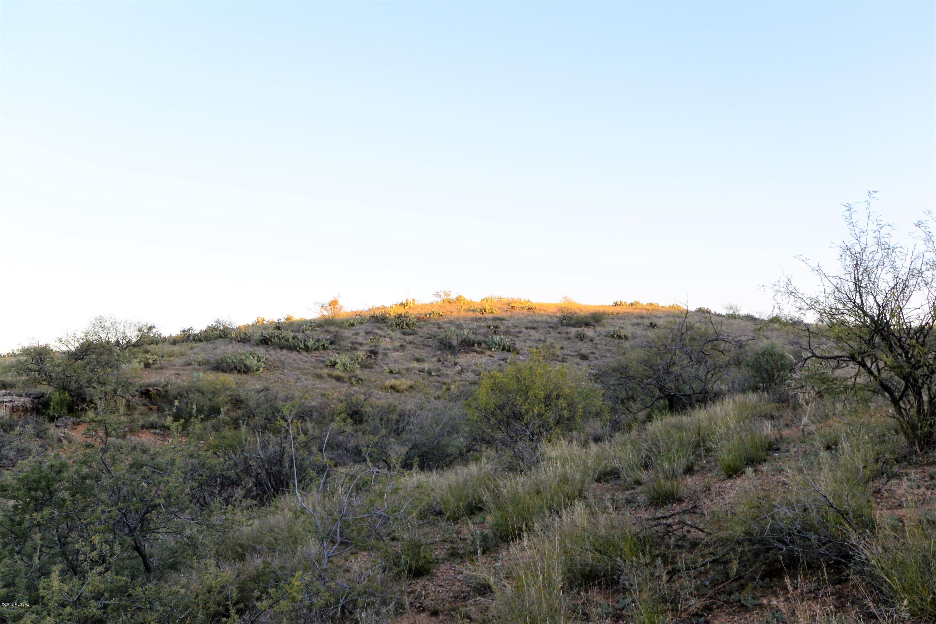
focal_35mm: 32
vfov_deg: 41.1
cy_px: 312
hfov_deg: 58.7
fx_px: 832
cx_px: 468
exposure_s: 1/60
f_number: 8
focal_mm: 12.1
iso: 200
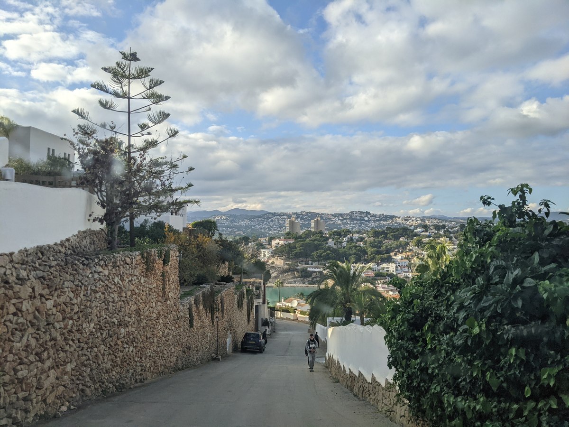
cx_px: 284
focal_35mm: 27
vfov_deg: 51.4
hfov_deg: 65.3
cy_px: 214
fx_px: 444
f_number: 1.8
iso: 52
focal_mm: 4.44
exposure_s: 1/2132
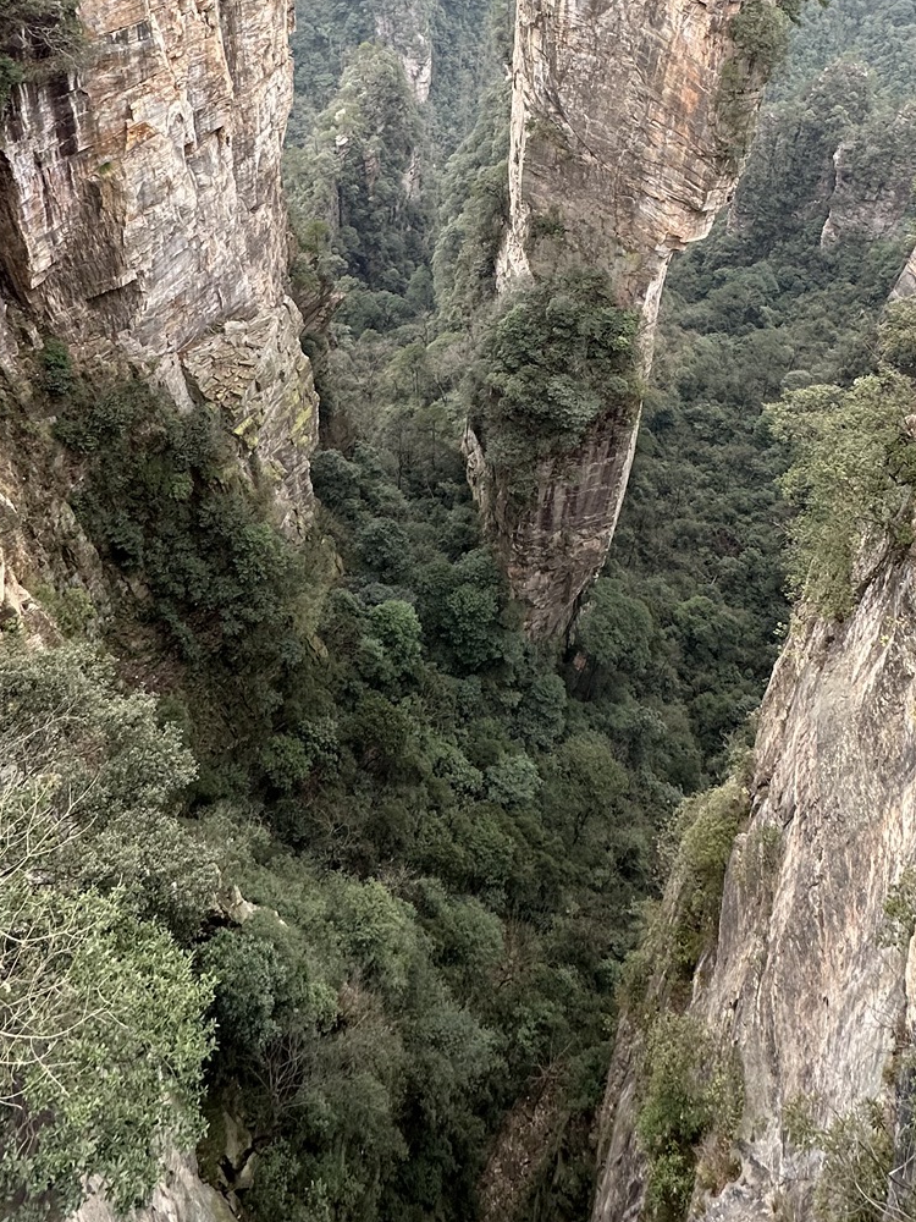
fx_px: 988
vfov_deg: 58.8
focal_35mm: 28
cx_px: 548
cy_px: 255
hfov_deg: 49.4
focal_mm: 2.22
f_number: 2.2
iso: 160
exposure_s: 1/99
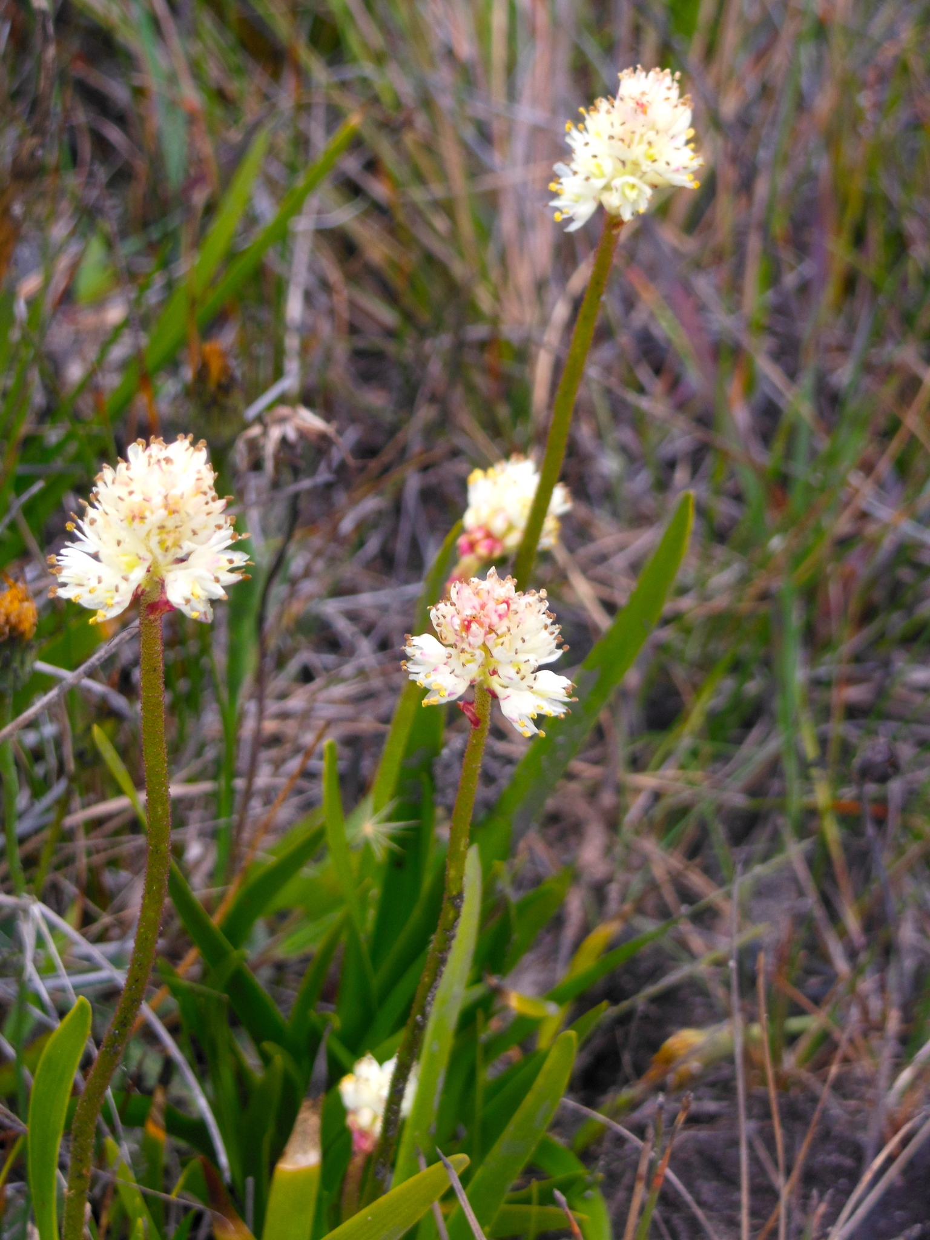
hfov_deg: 12.0
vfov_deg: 15.9
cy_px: 620
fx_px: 4442
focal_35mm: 124
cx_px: 465
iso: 125
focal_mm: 22.1
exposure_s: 1/50
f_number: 5.7
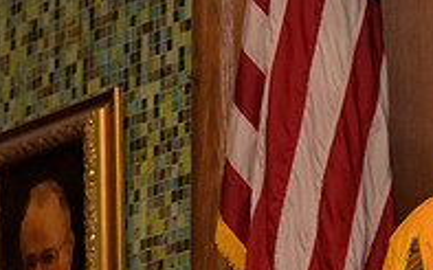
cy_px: 157
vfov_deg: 3.6
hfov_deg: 5.8
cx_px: 508
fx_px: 4247
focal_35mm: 360
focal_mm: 120
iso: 2000
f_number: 4
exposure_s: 1/125
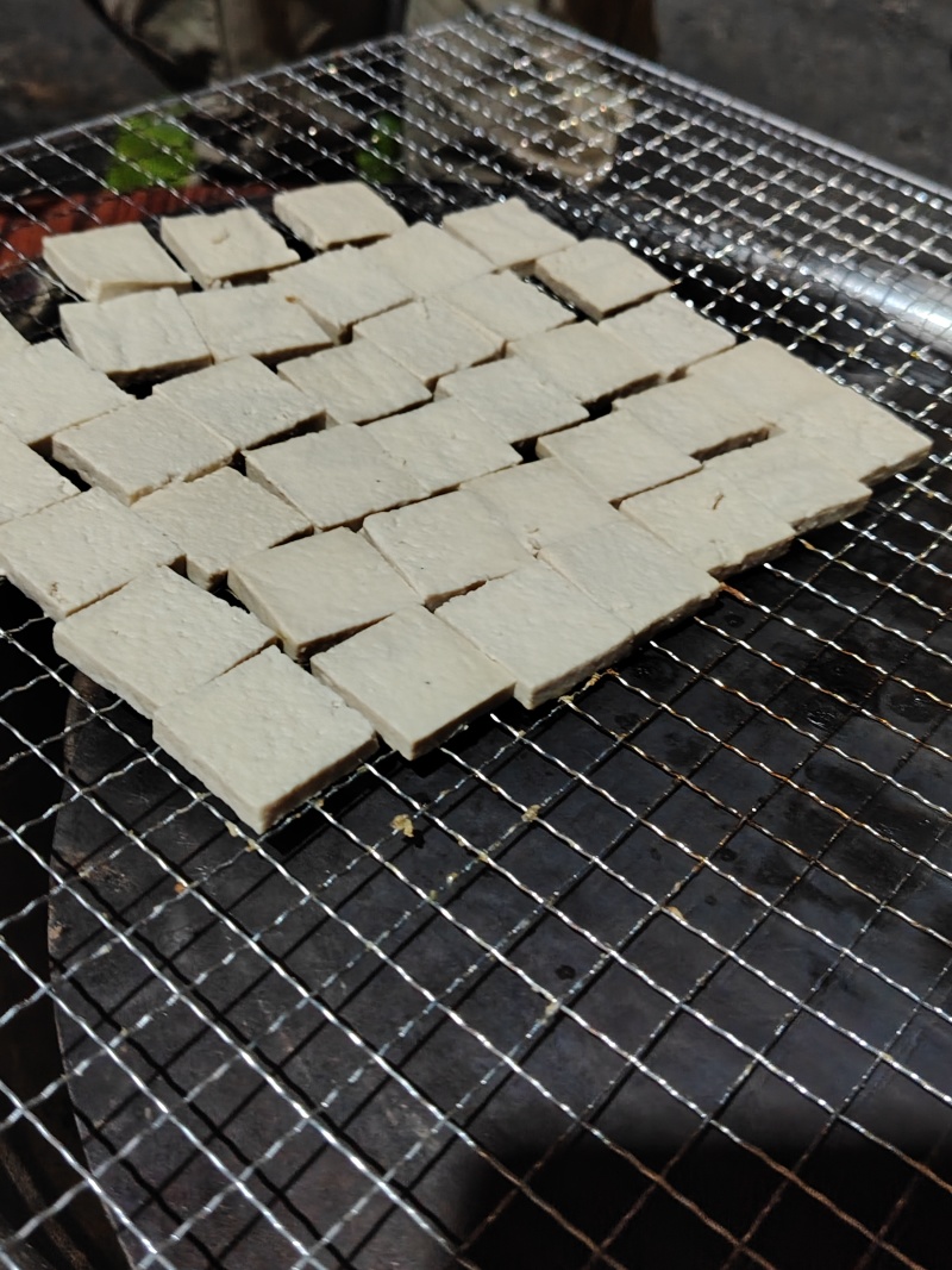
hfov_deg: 41.8
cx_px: 476
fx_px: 1247
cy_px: 635
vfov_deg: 54.0
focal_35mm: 34
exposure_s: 1/33
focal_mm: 5.25
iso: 2500
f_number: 1.8
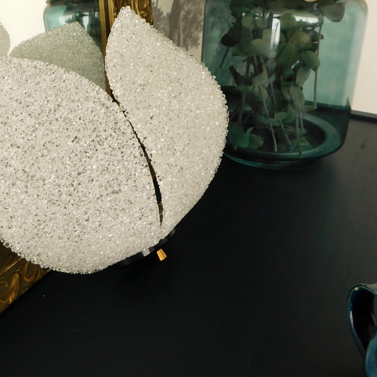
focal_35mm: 37
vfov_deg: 43.8
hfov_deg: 44.6
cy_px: 105
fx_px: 456
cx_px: 146
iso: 125
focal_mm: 4
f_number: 3
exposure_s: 1/20
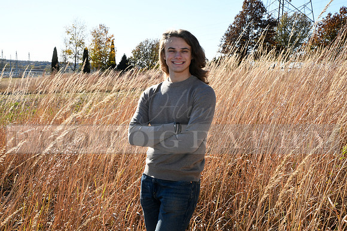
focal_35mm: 45
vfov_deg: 29.9
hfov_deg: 43.6
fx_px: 434
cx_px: 174
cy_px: 116
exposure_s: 1/250
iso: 1600
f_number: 22
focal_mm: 45
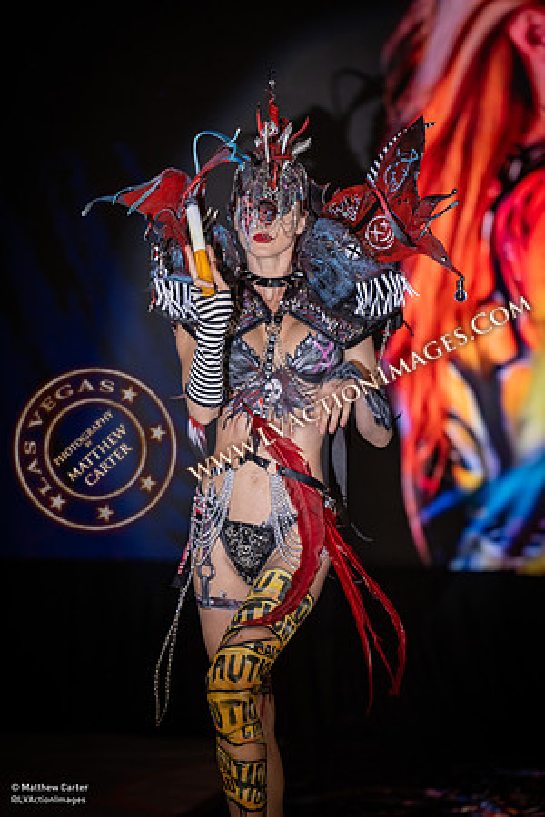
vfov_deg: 10.3
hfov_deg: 6.9
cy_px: 408
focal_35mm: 200
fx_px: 4541
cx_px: 272
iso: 1250
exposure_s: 1/320
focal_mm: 200
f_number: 2.8
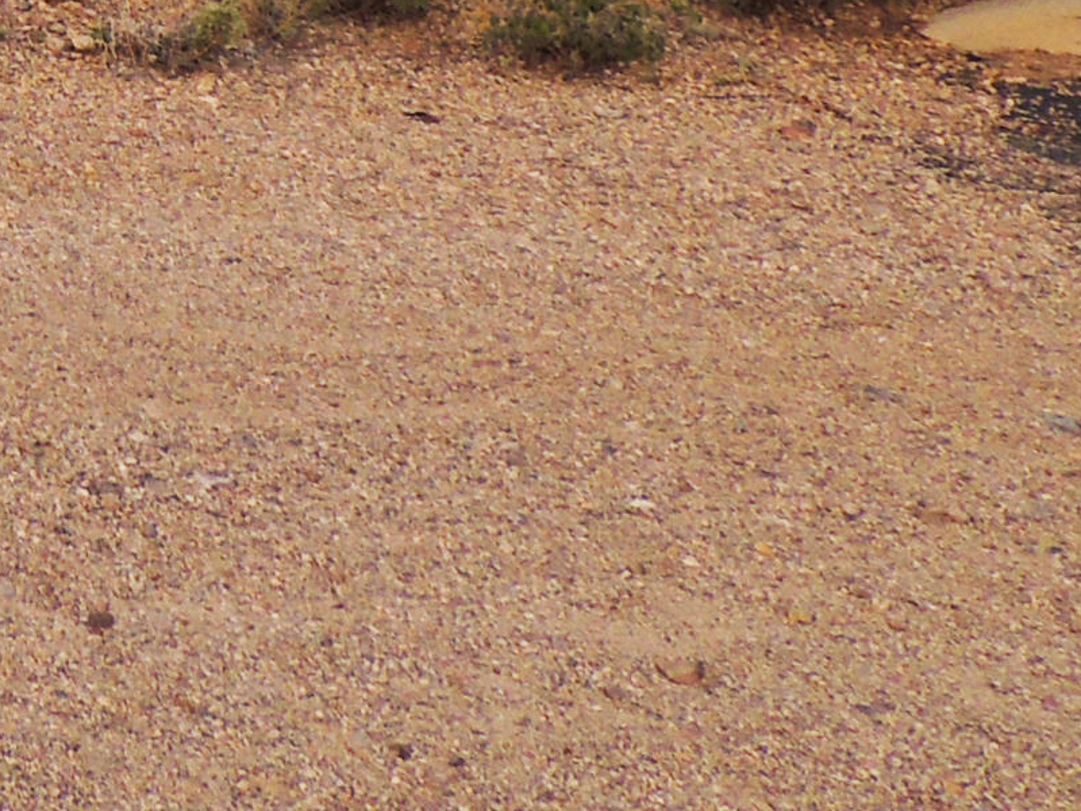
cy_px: -691
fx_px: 2811
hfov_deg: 18.5
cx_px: -682
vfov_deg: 14.3
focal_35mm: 90
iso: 100
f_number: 3
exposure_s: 1/80
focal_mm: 4.3
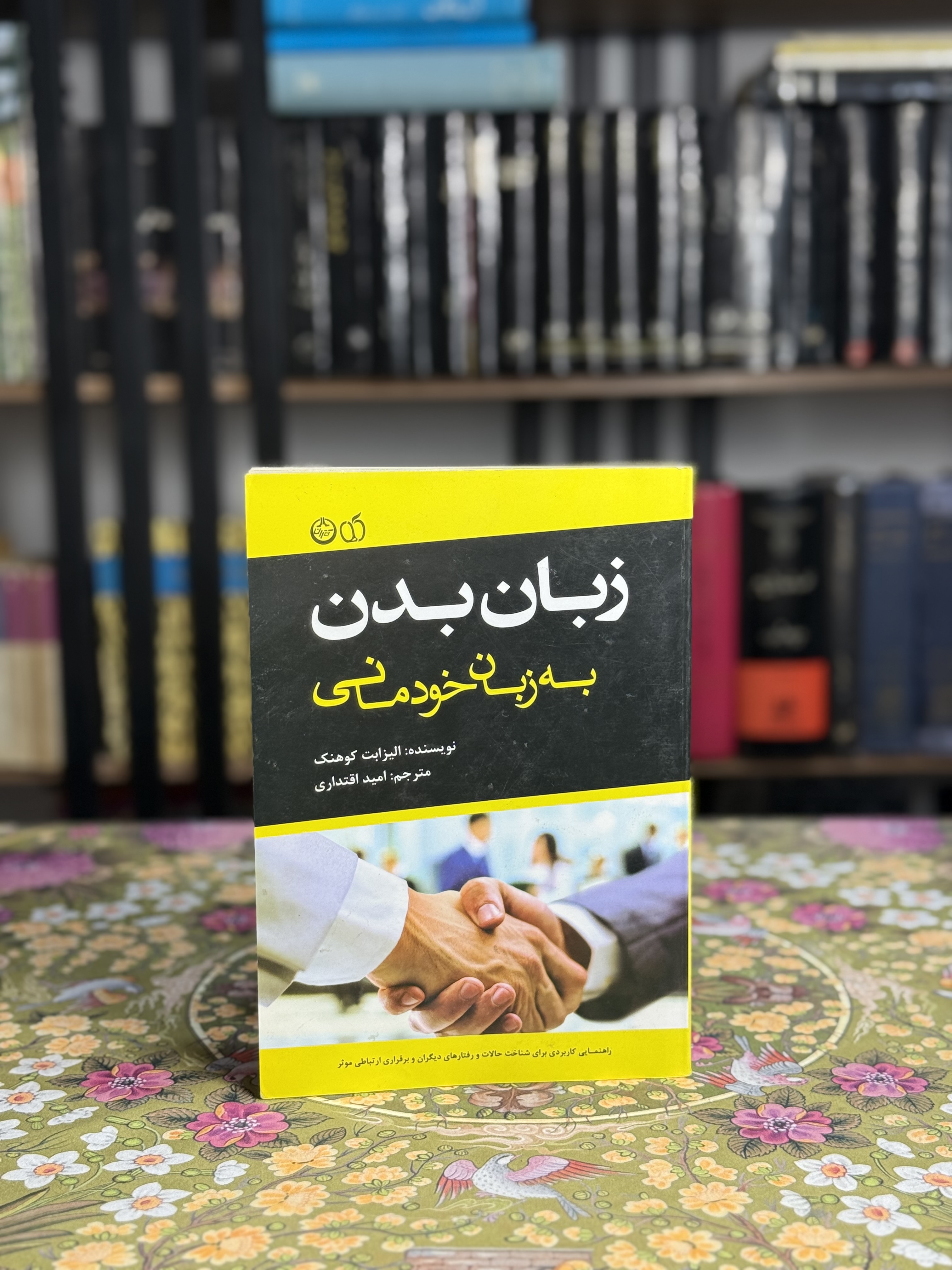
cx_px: 476
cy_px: 635
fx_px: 1760
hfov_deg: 30.3
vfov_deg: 39.7
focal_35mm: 48
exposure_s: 1/104
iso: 80
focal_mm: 6.76
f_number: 1.78
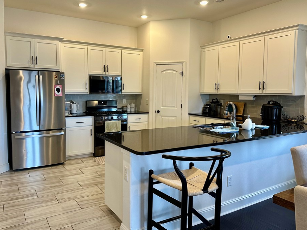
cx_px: 143
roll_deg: -0.8
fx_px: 240
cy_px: 106
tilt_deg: -3.4
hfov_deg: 65.2
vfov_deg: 51.3
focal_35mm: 27
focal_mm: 6.86
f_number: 1.78
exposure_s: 1/120
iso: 160
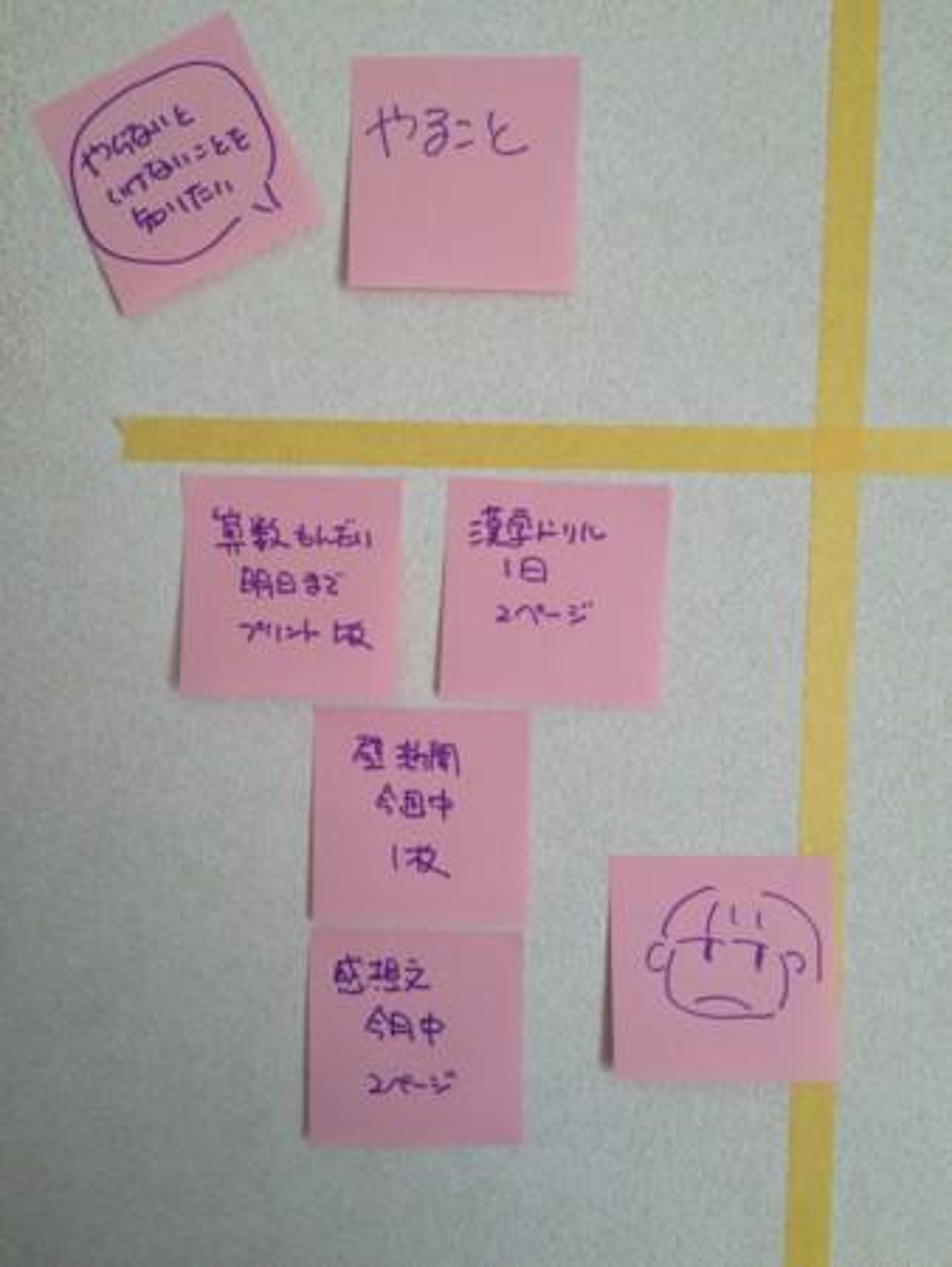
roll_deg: -1.3
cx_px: 476
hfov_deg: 48.3
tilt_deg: -3.3
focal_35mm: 29
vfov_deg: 61.6
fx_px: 1062
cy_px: 634
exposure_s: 1/120
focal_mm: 4.15
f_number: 2.2
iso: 40
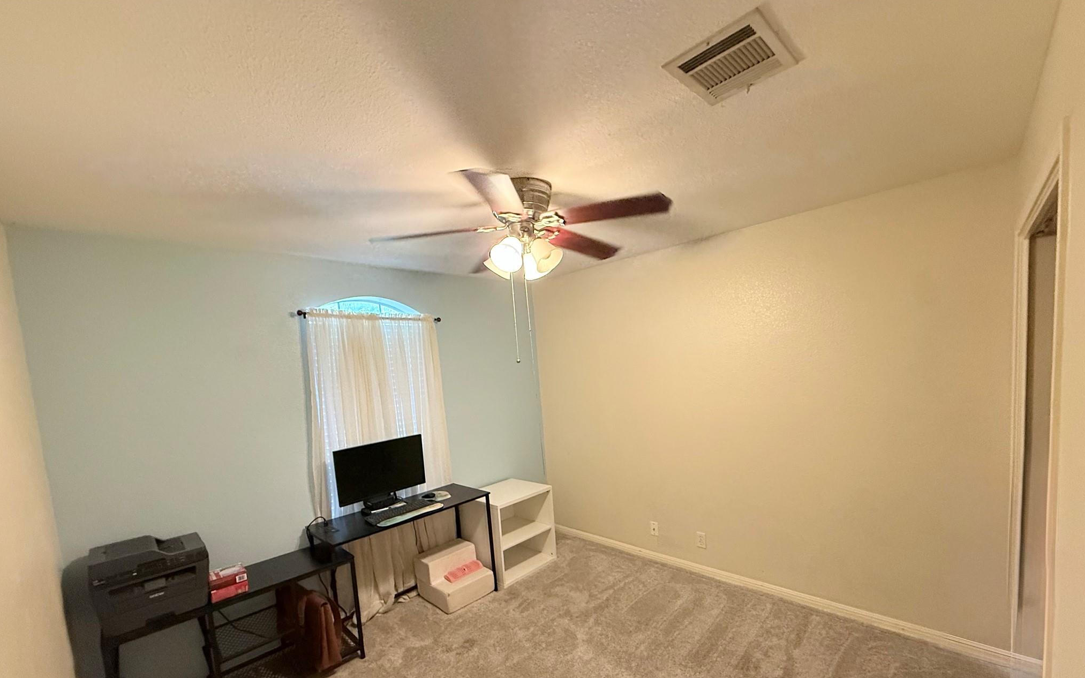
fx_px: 444
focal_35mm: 15
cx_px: 539
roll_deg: +4.1
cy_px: 406
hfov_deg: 101.5
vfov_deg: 74.0
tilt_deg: -6.5
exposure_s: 1/60
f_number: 2.2
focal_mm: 2.22
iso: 500
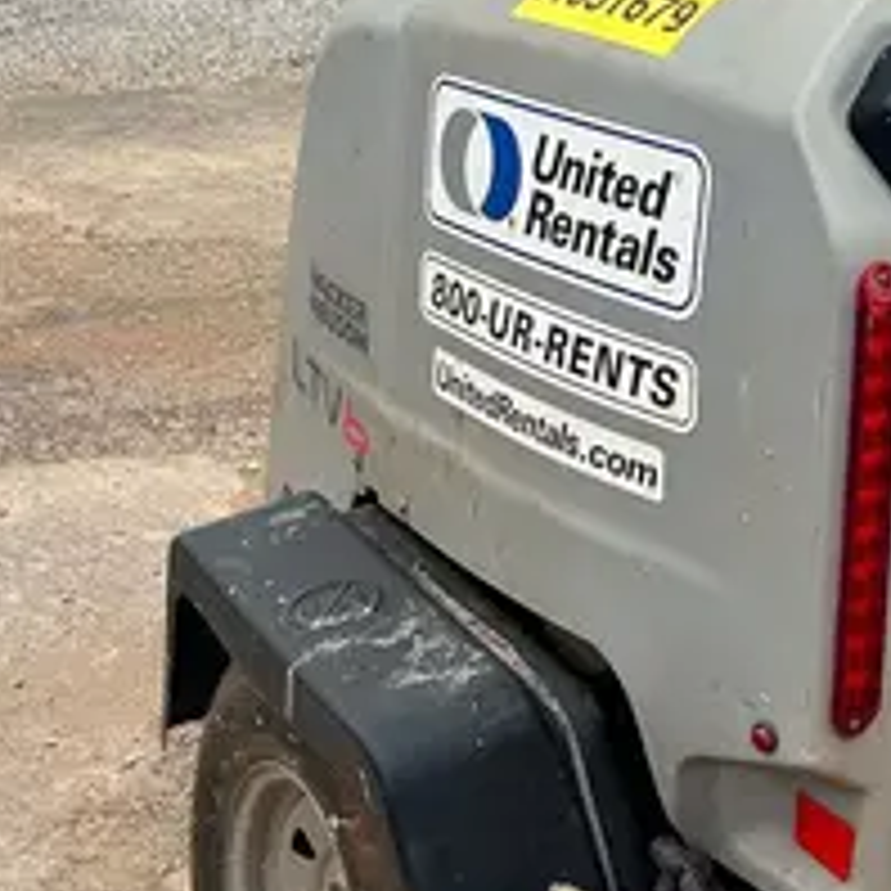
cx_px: 860
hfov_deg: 19.9
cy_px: -20
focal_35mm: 85
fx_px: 2475
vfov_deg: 19.7
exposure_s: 1/1361
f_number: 1.5
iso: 50
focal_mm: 5.7
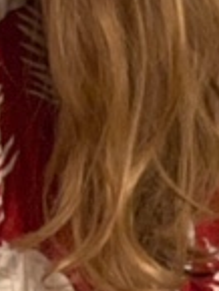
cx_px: -151
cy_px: -305
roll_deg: +1.2
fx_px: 1929
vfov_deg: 8.2
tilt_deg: -3.5
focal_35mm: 229
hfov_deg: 6.4
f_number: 2.4
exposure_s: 1/30
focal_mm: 6
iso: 640
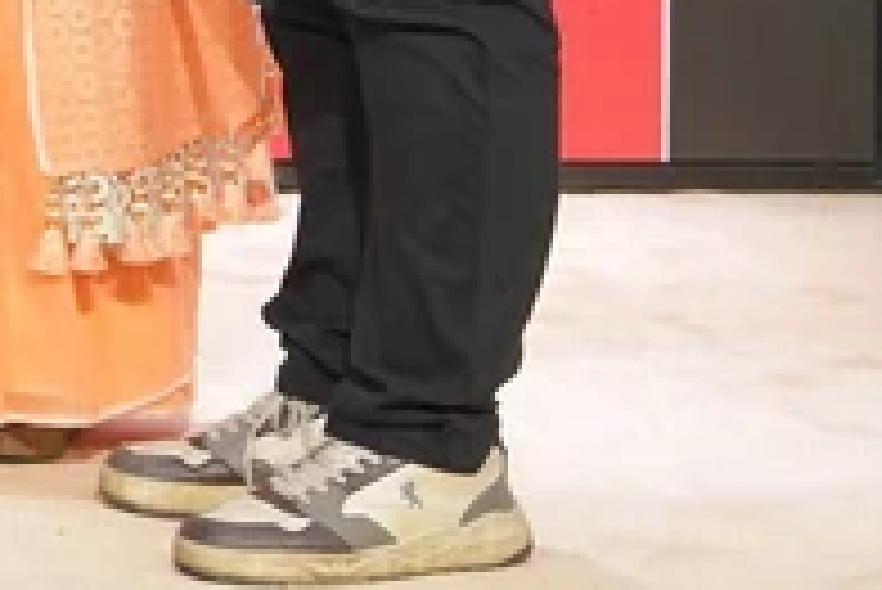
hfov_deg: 8.8
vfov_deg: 6.1
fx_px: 5369
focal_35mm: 219
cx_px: -945
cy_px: -511
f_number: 3.2
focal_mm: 42
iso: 1000
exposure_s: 1/125
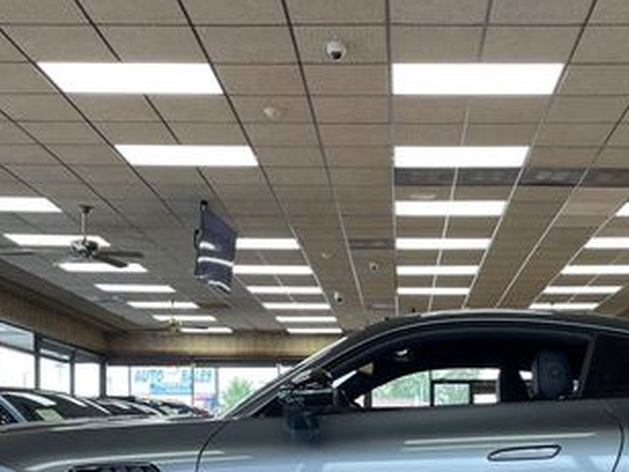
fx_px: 981
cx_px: 404
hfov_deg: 35.3
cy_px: 472
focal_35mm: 54
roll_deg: +0.4
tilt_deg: -0.1
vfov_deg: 25.7
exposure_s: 1/120
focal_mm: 4.2
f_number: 1.6
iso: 64
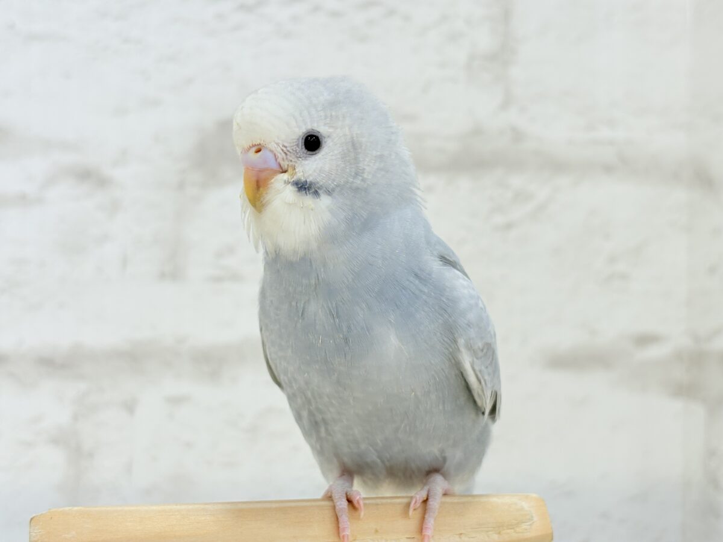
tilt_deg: +4.1
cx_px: 362
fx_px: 1086
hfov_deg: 36.8
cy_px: 271
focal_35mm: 52
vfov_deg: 28.0
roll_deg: +0.4
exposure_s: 1/100
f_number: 1.6
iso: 64
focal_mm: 5.96
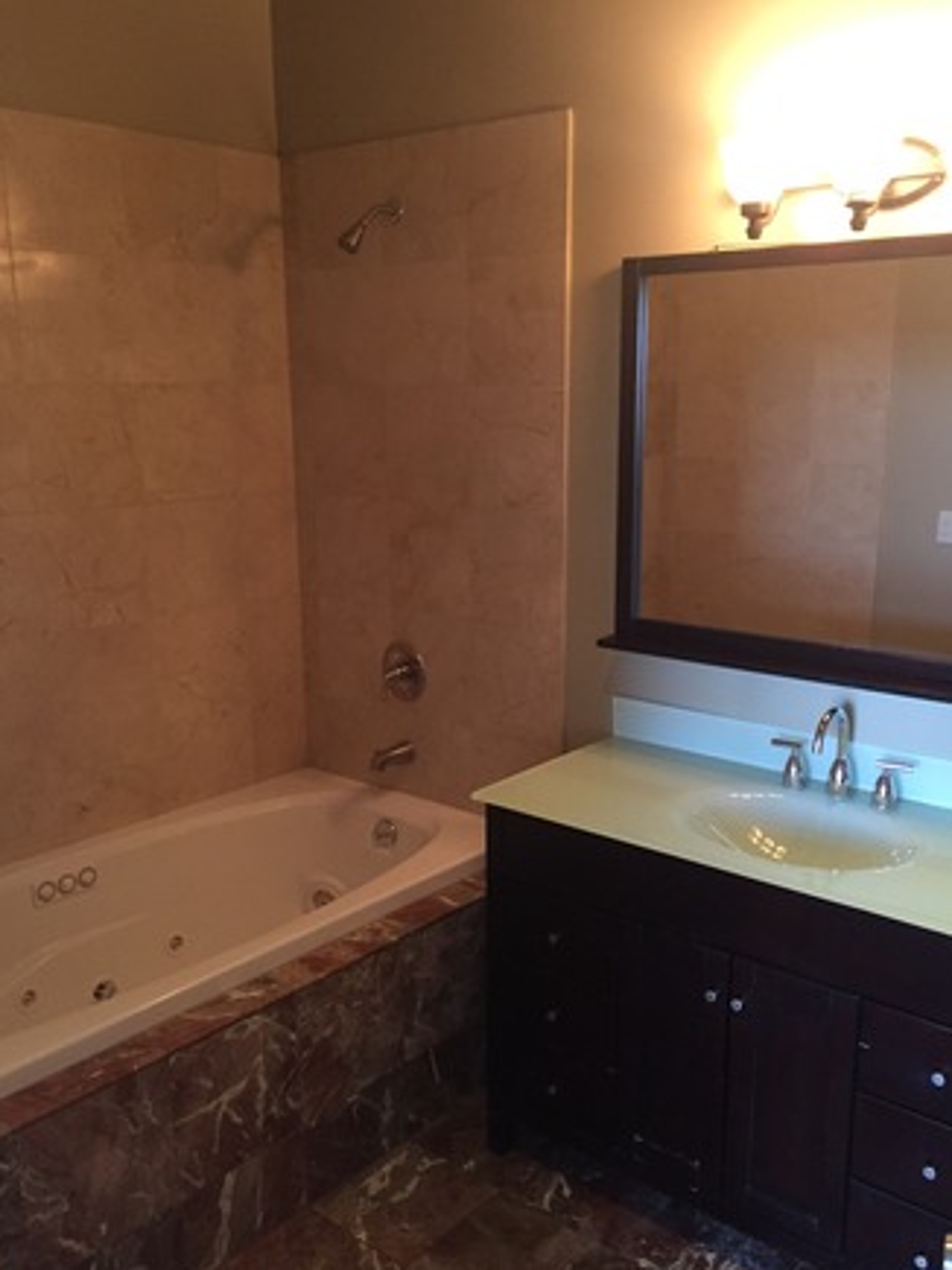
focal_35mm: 32
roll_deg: -0.1
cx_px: 514
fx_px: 1174
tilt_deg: -14.0
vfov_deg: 56.8
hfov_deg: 44.1
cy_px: 674
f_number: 2.2
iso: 200
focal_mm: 4.15
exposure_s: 1/30
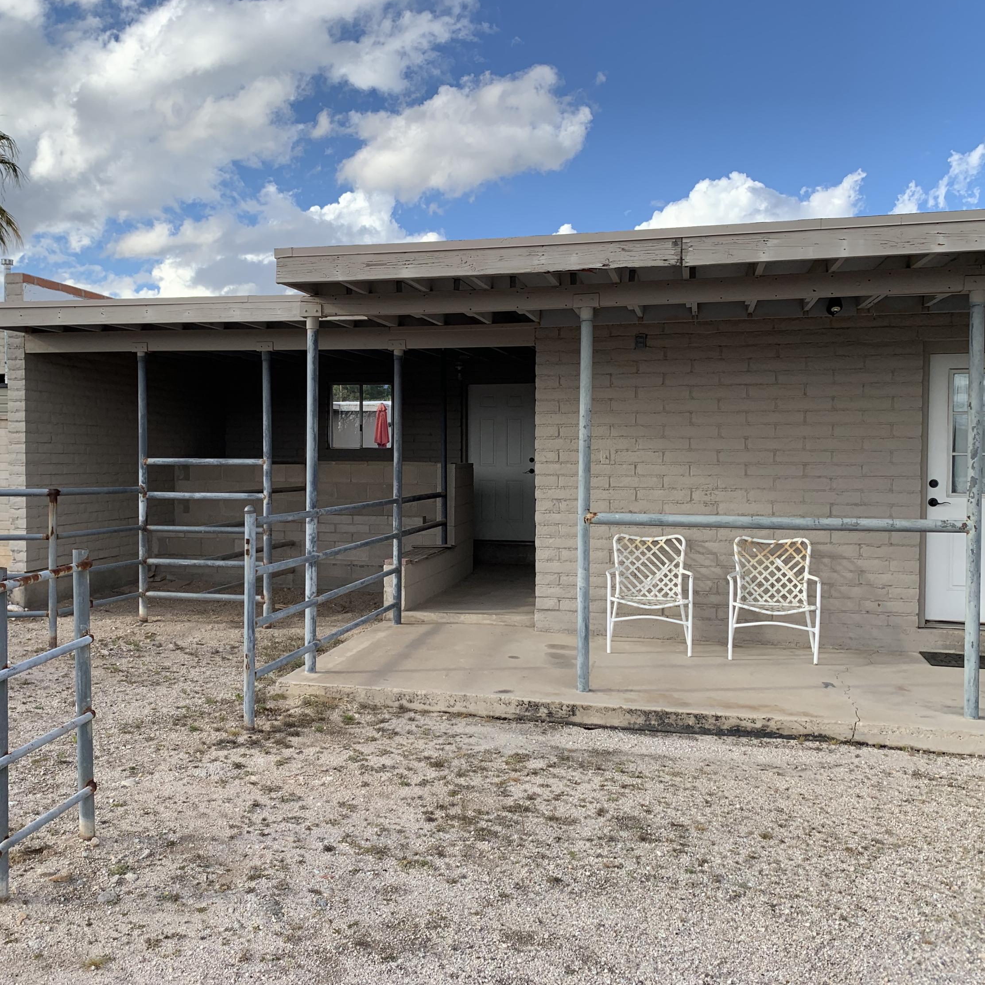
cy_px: 492
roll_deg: +0.3
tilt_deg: -0.8
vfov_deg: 52.5
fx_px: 998
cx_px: 430
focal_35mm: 31
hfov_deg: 52.4
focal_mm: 4.25
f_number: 1.8
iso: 25
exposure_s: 1/1282
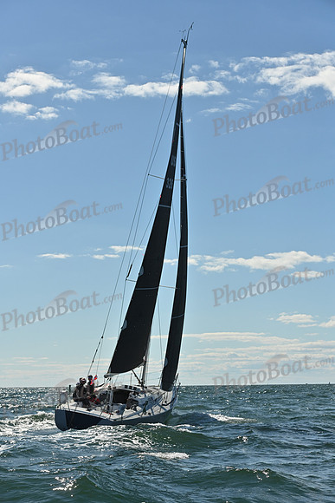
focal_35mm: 70
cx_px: 168
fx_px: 976
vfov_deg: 28.8
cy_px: 252
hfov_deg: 19.5
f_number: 7.1
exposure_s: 1/3200
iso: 320
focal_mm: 70
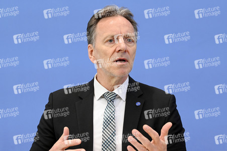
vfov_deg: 13.0
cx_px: 114
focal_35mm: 105
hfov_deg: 19.5
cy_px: 76
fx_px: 662
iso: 4000
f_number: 5.6
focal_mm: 105
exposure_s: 1/640
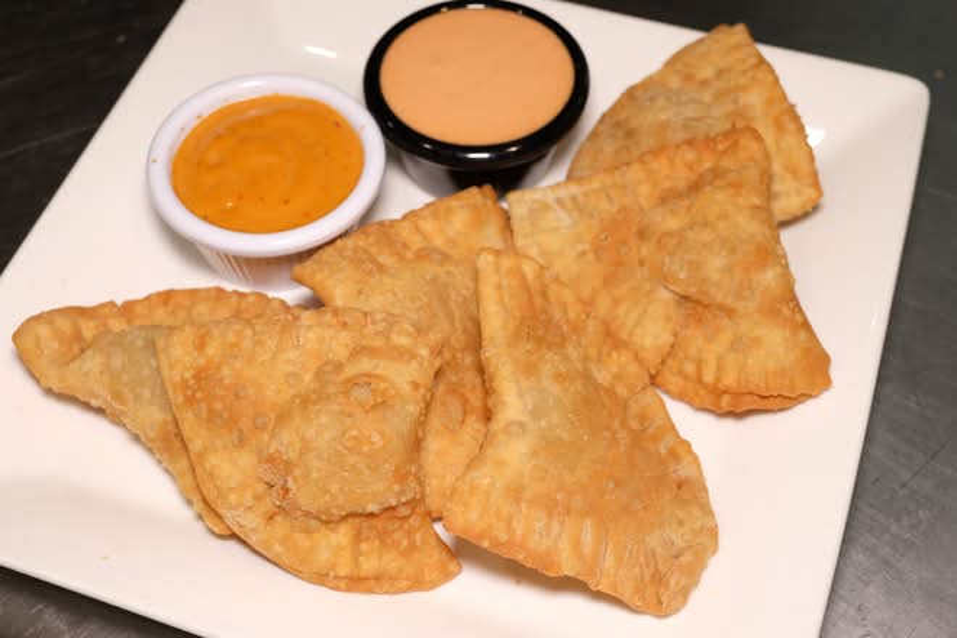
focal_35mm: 48
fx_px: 1276
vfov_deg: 28.1
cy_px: 319
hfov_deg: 41.1
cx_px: 478
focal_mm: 32
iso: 1250
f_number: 5.6
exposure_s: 1/50
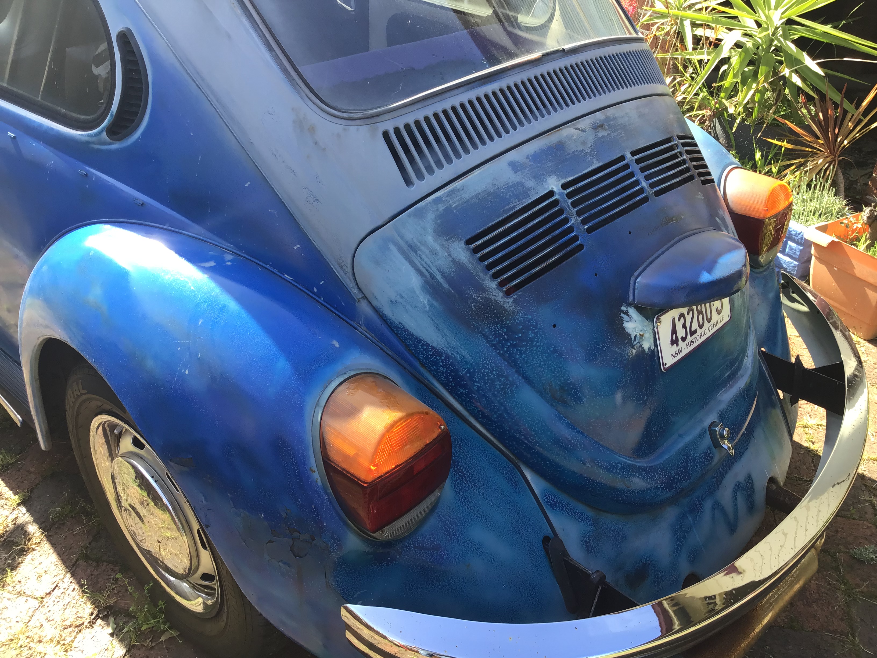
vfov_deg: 45.4
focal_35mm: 31
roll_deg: -2.5
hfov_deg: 58.4
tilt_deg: -33.5
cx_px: 438
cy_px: 329
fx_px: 785
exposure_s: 1/139
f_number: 2.4
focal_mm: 3.3
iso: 25
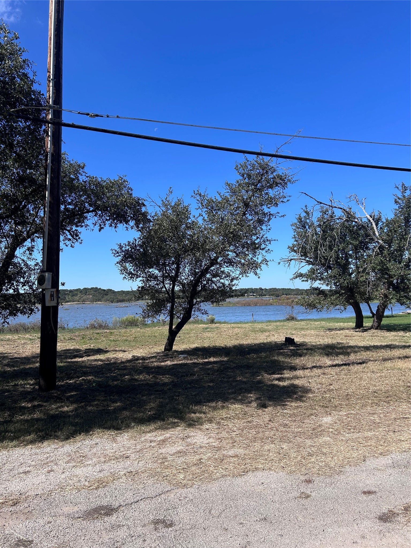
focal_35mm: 26
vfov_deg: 67.3
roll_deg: +1.5
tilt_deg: +2.1
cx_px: 206
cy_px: 274
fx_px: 412
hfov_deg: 53.1
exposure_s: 1/3968
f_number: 1.5
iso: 50
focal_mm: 5.7
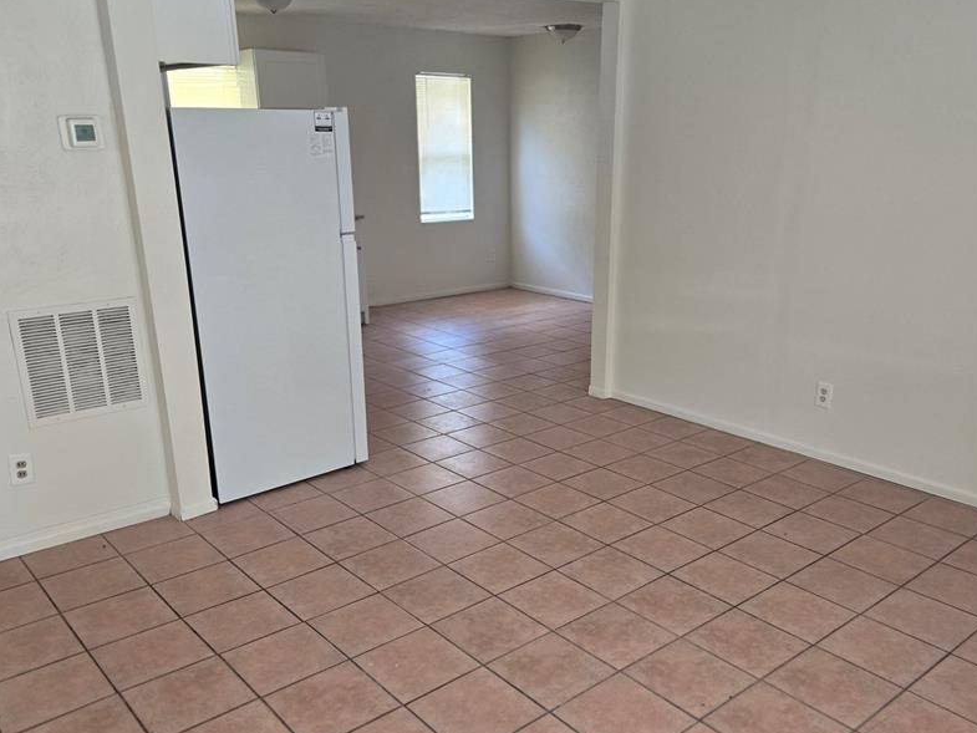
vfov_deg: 46.5
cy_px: 443
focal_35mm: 30
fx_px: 847
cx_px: 495
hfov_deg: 60.0
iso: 320
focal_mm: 5.4
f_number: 1.8
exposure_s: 1/120
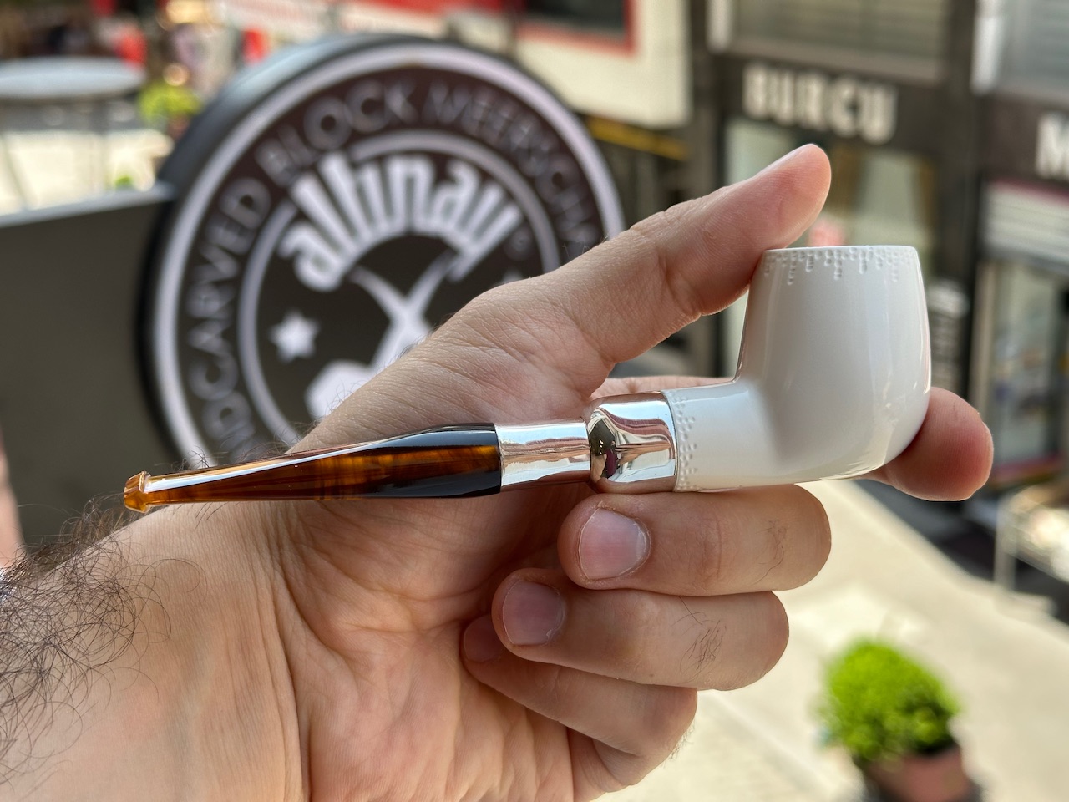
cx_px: 534
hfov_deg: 39.7
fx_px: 1482
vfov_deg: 30.3
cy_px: 401
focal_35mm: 48
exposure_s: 1/659
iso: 64
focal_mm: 6.86
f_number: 1.78
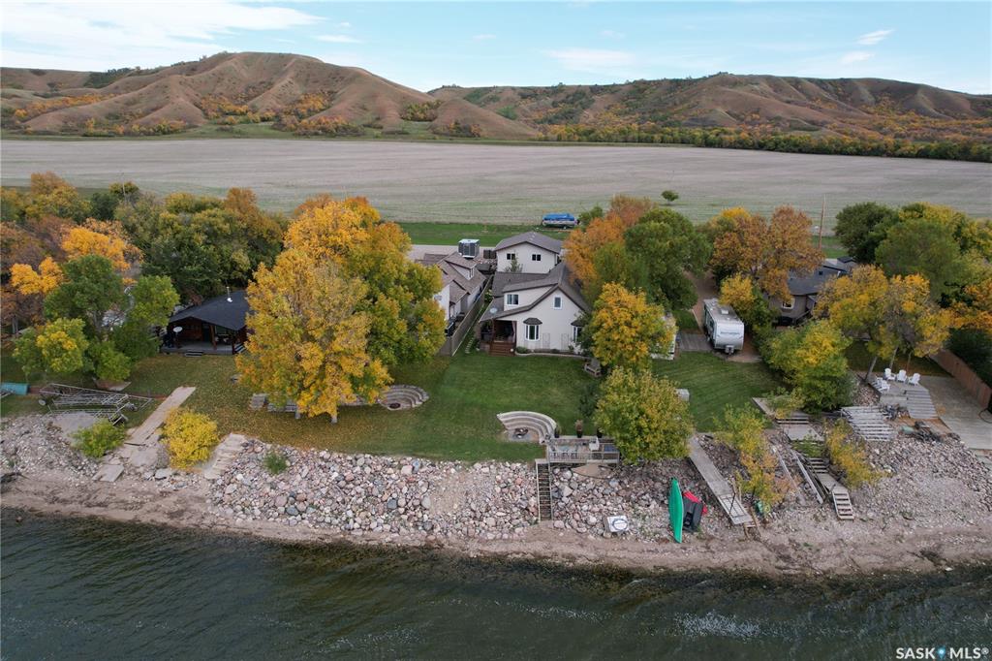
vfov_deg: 57.2
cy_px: 330
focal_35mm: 22
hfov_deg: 78.6
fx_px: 606
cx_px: 496
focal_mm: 8.38
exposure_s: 1/1000
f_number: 2.8
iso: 140
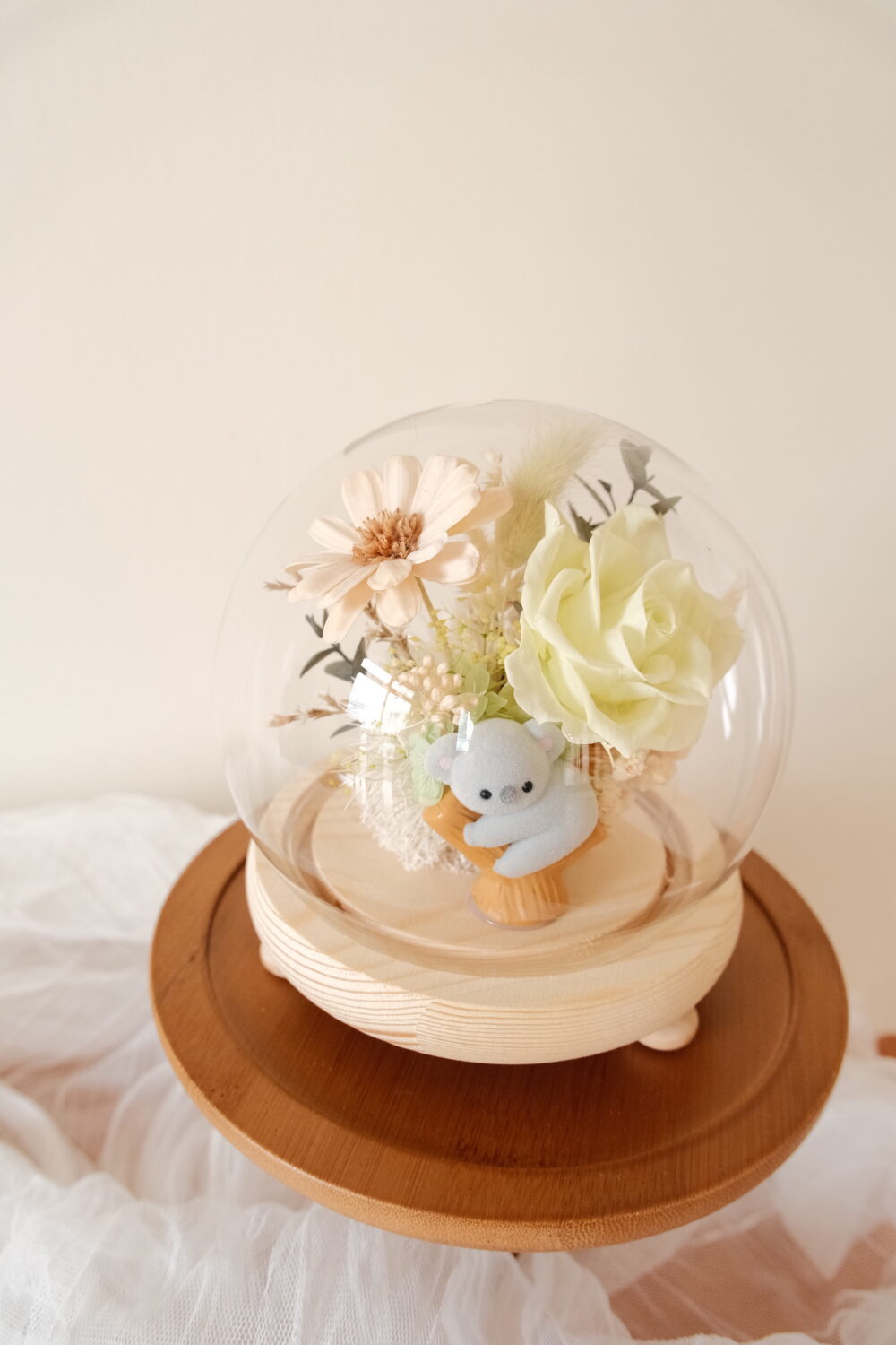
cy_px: 672
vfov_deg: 67.4
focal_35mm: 27
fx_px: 1008
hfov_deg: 47.9
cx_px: 448
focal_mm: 18
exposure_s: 1/180
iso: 2000
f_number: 4
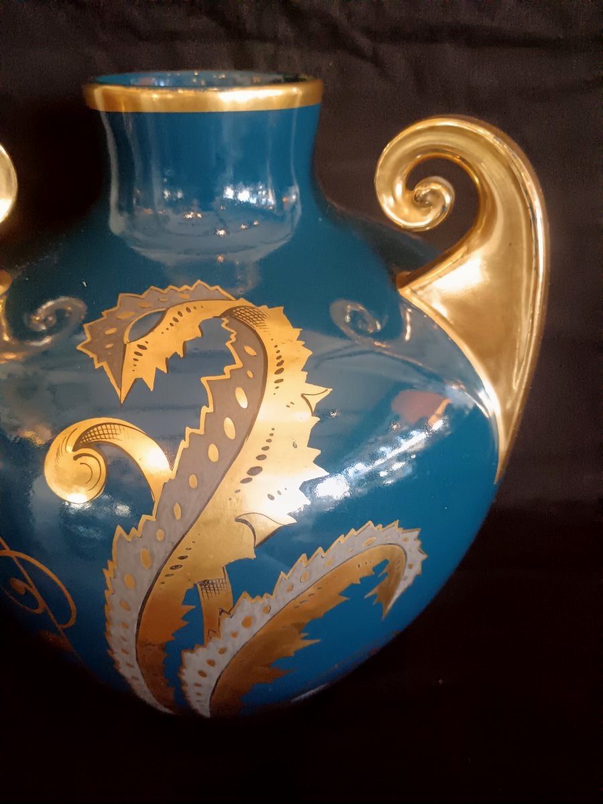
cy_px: 402
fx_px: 627
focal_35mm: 27
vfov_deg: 65.3
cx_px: 302
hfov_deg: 51.4
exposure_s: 1/100
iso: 5427
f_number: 1.9
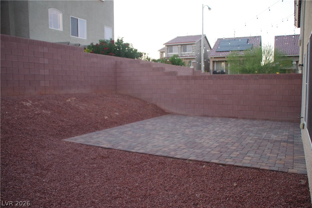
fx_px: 234
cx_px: 156
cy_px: 104
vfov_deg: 47.9
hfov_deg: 67.4
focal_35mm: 27
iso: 1600
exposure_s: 1/50
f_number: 3.5
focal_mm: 18
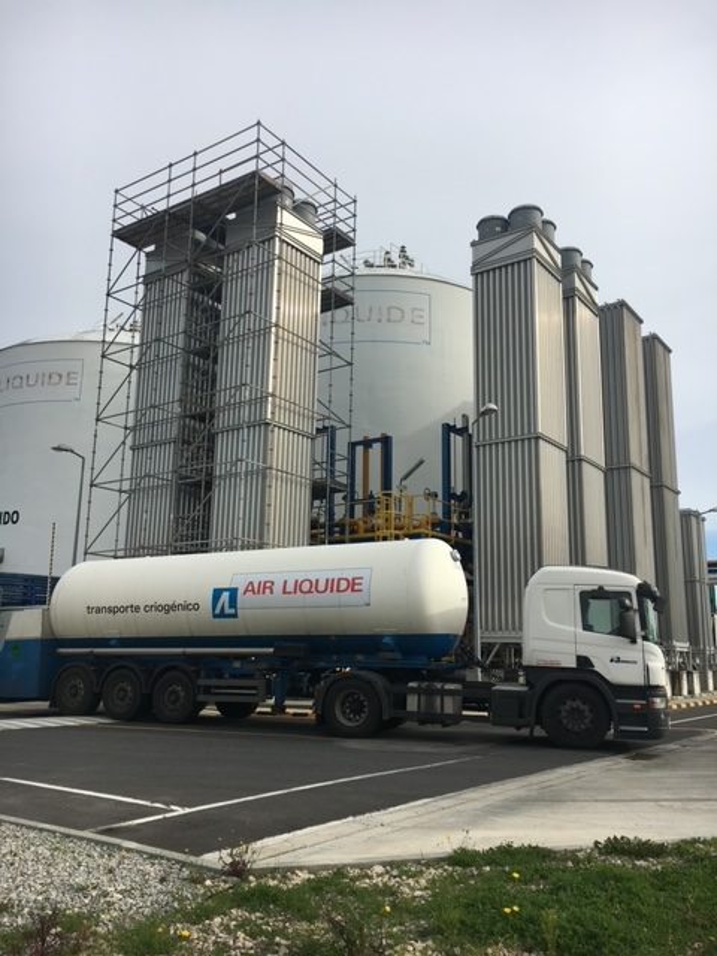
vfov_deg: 61.7
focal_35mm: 29
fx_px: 801
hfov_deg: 48.2
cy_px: 478
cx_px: 358
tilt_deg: +13.4
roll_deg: -1.8
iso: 25
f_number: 2.2
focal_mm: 4.15
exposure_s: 1/1876
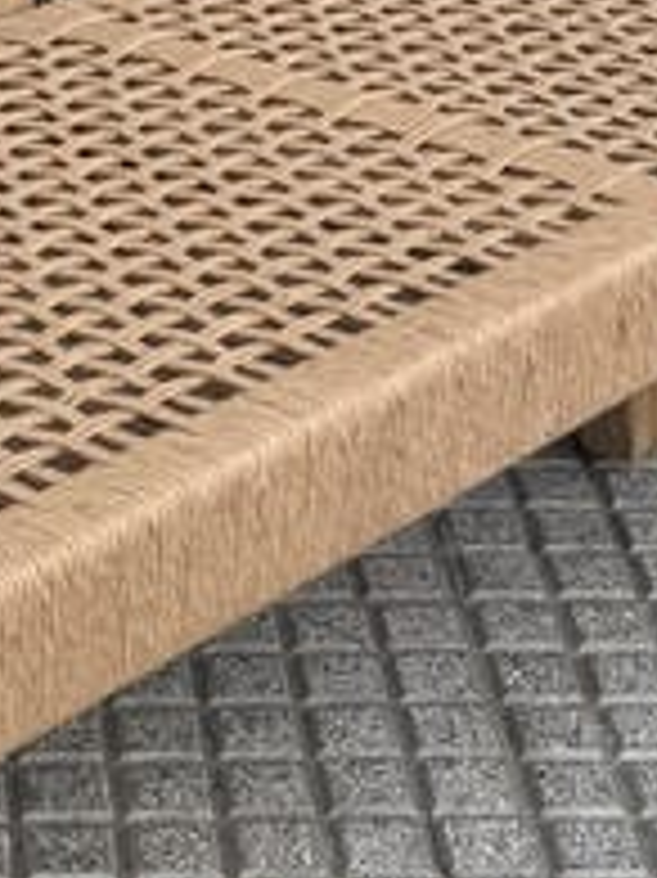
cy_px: 239
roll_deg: -1.7
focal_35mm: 123
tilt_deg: -23.0
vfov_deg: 16.0
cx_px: 176
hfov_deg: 12.0
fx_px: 3116
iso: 80
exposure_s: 1/372
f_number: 1.78
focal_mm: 6.76
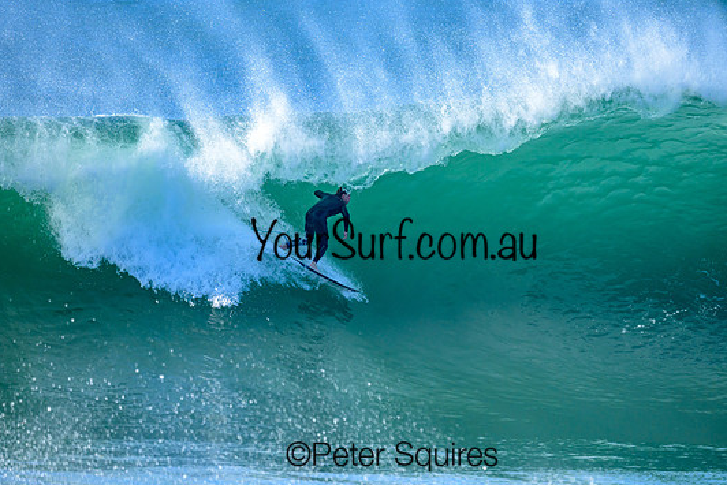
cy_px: 227
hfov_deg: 2.4
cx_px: 392
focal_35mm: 872
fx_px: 17613
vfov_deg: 1.6
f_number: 8
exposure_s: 1/2000
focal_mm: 800
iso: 900
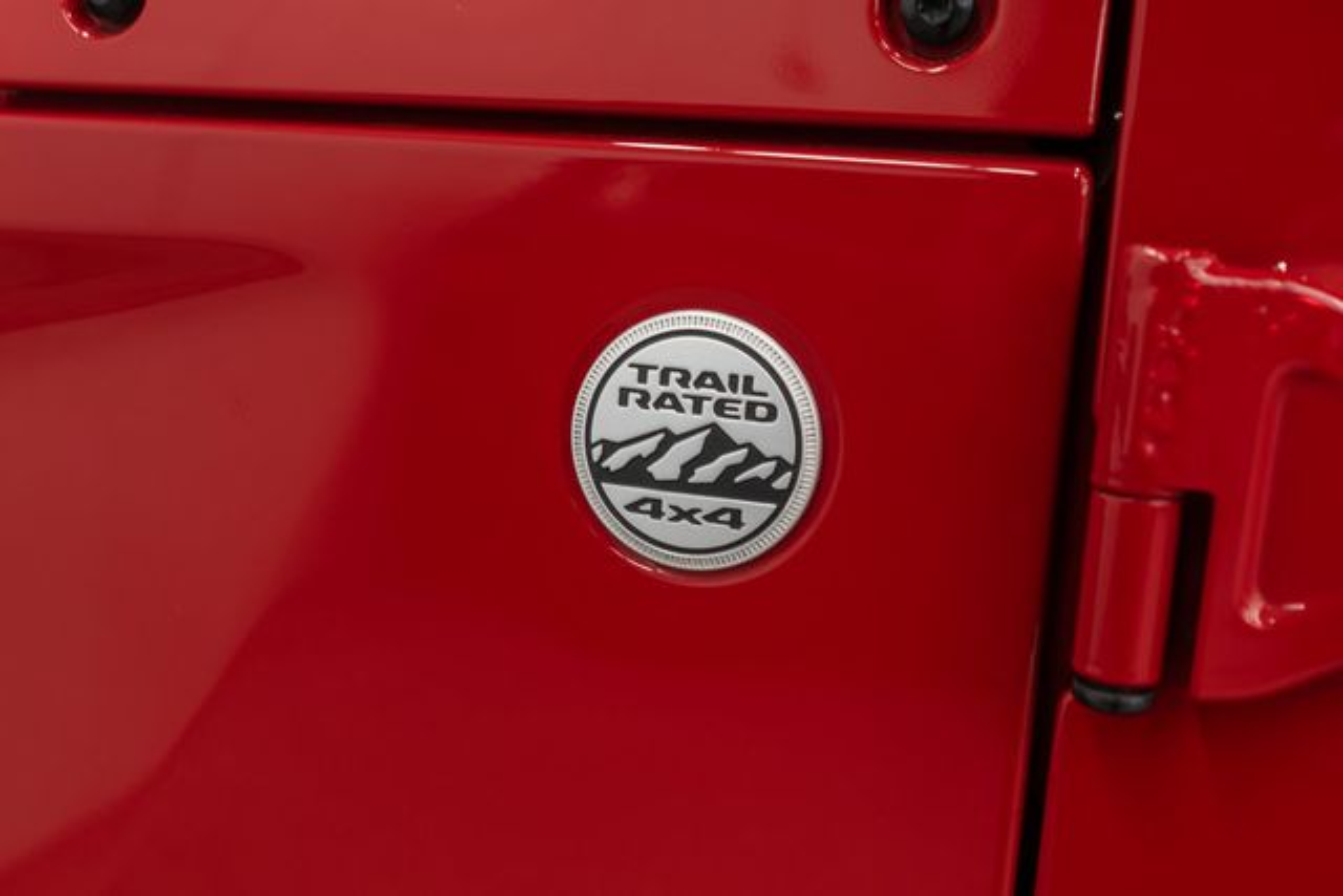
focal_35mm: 42
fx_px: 1567
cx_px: 672
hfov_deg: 46.4
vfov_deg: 31.9
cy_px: 448
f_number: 3.2
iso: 250
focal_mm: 28
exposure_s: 1/40
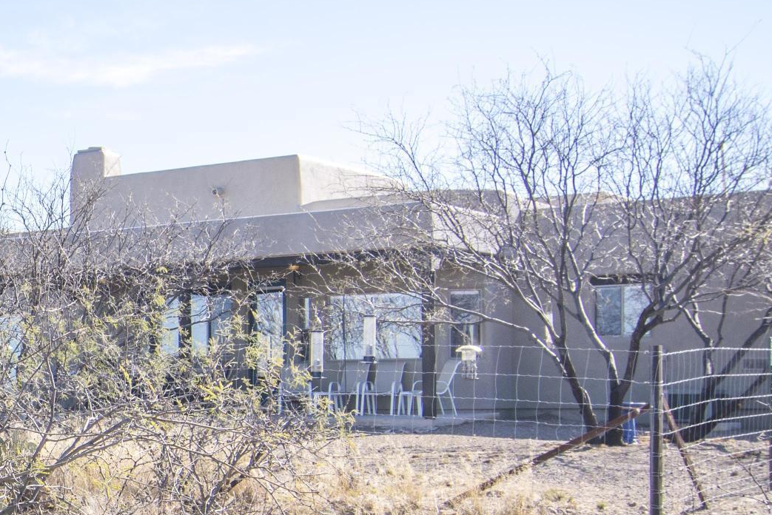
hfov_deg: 25.9
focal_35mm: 69
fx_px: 1480
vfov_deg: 19.5
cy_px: 410
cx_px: -169
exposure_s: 1/160
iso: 100
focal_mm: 16
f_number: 8
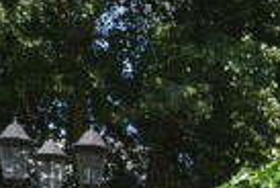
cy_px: 342
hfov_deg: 13.7
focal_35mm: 143
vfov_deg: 9.2
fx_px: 1115
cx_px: 389
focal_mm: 20
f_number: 5.6
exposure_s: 1/125
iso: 100
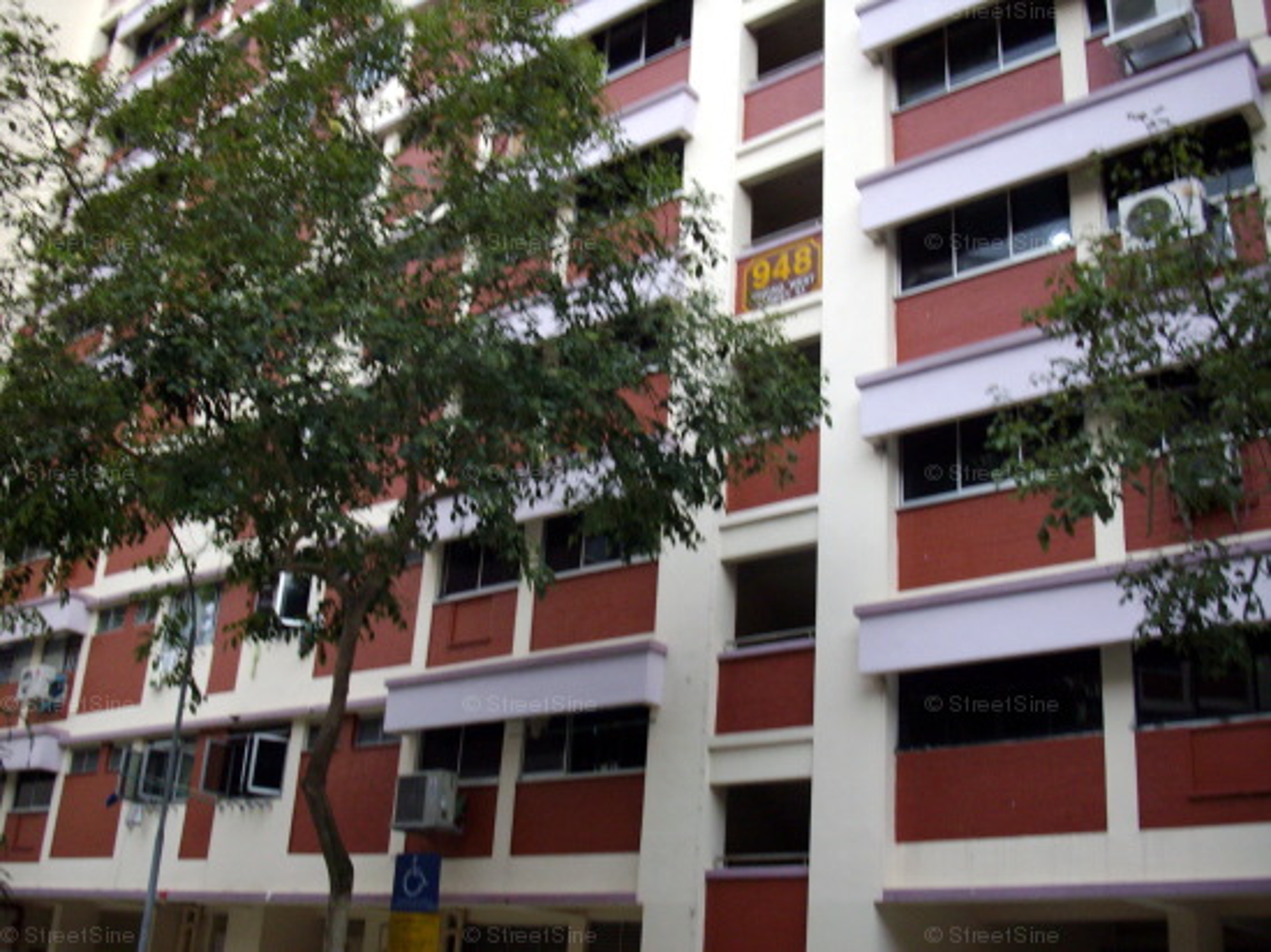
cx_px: 636
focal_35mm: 37
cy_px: 476
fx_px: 1358
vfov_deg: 38.6
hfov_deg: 50.2
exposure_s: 1/50
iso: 160
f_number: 2.8
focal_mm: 6.2
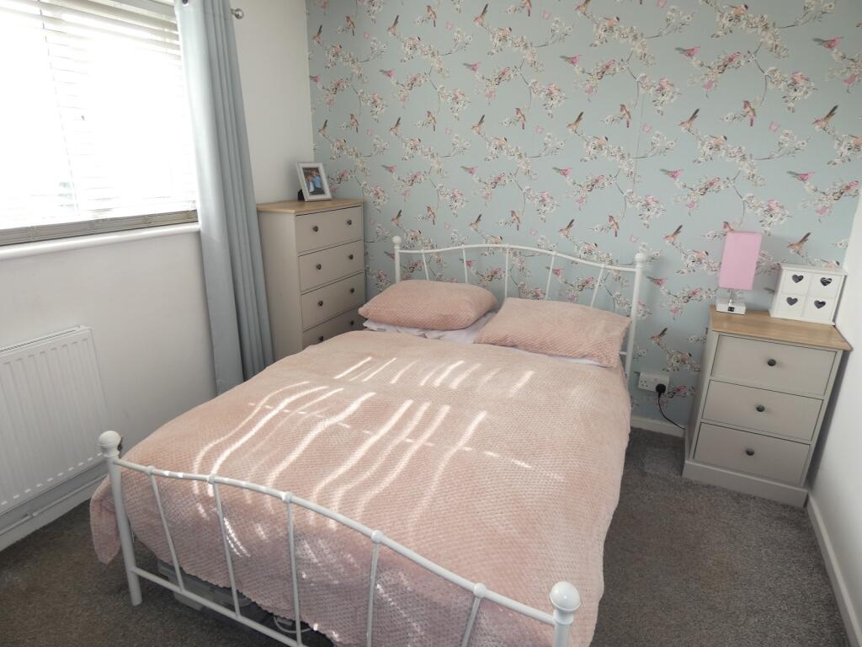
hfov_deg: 81.7
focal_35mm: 20
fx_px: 498
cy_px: 324
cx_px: 431
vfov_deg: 66.0
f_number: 2.8
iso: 100
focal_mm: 3.6
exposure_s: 1/60
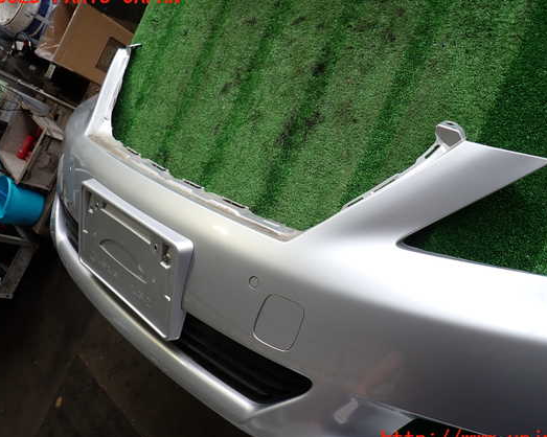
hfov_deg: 62.1
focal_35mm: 28
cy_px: 218
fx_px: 453
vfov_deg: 51.5
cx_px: 303
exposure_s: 1/60
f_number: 2
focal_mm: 4.5
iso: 100
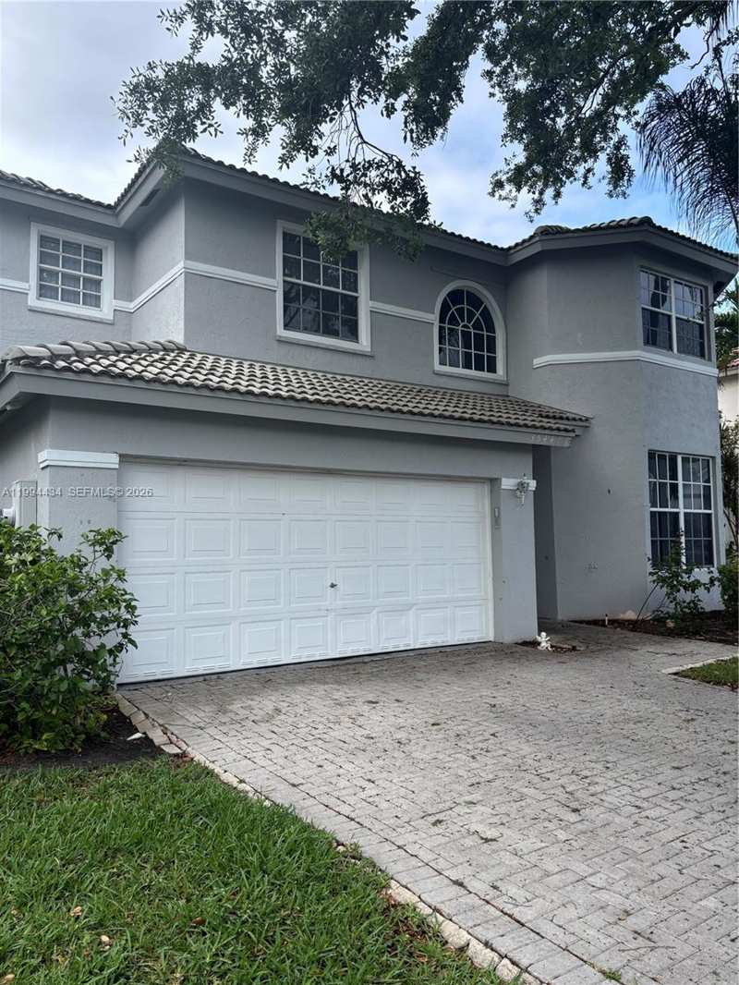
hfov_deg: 53.1
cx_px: 370
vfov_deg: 67.3
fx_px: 740
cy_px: 492
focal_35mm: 26
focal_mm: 5.96
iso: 50
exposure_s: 1/1016
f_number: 1.6
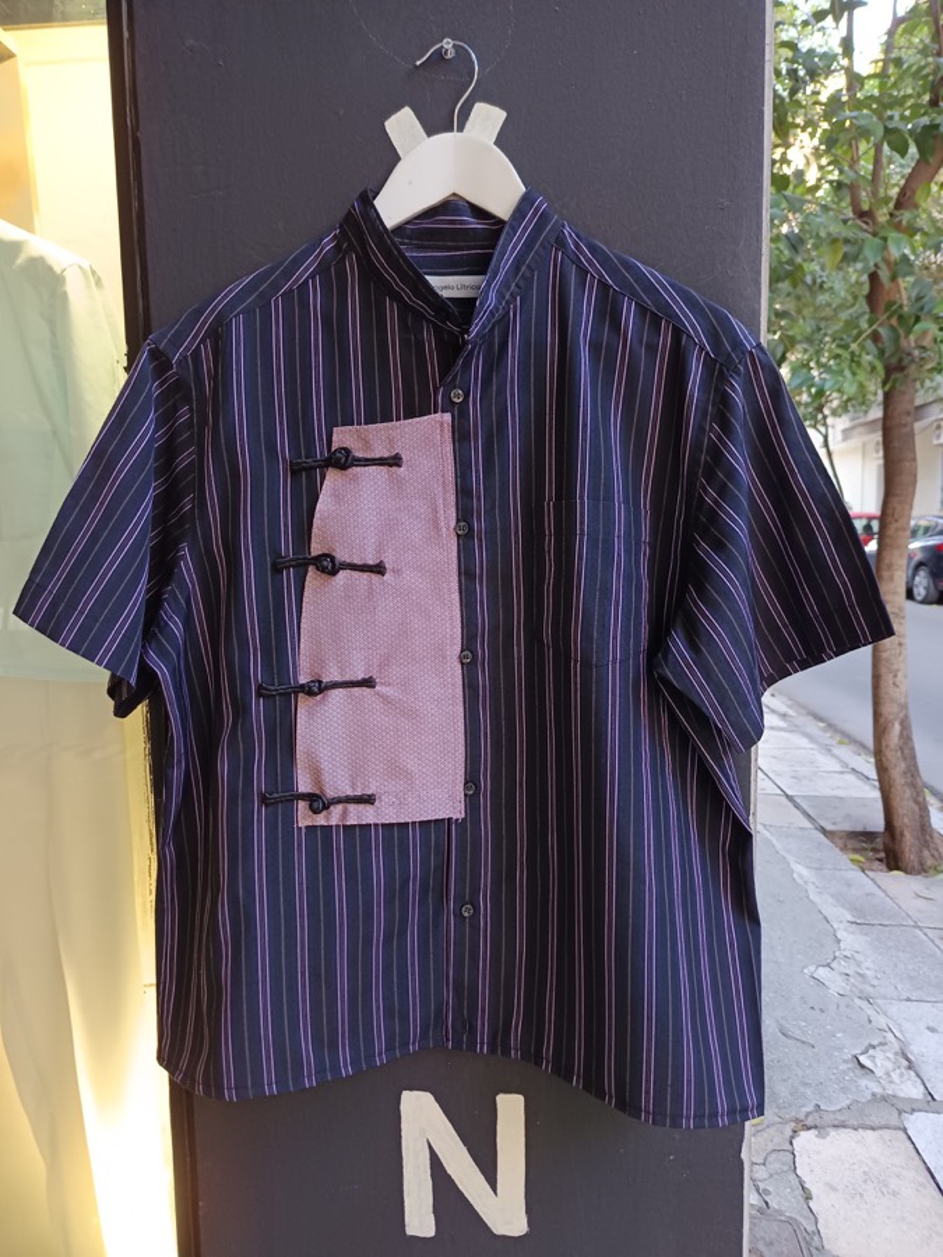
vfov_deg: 71.6
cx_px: 472
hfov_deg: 56.8
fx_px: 872
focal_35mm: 24
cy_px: 628
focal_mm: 5.31
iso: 559
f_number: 1.7
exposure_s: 1/50
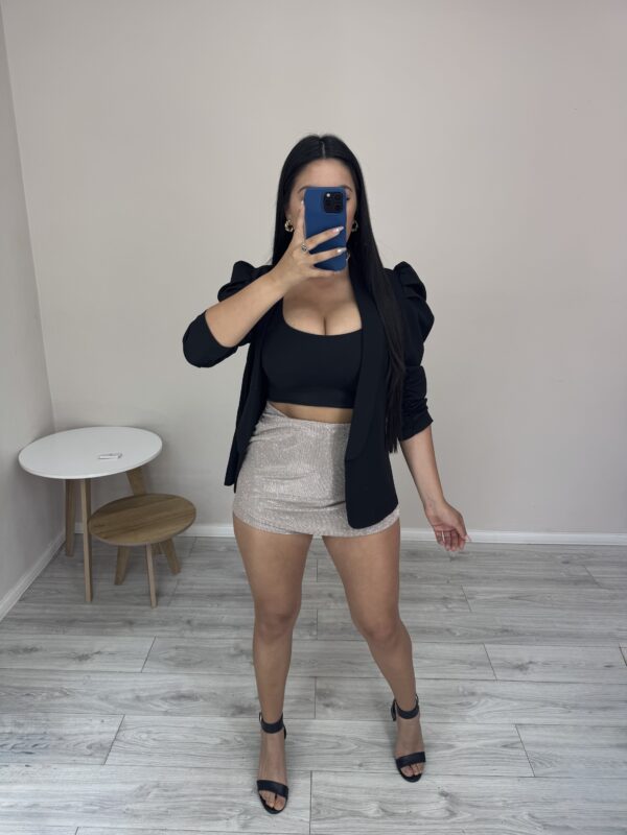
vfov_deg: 71.6
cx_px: 314
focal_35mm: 24
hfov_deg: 56.8
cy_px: 418
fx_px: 580
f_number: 1.78
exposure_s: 1/123
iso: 50
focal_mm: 6.76
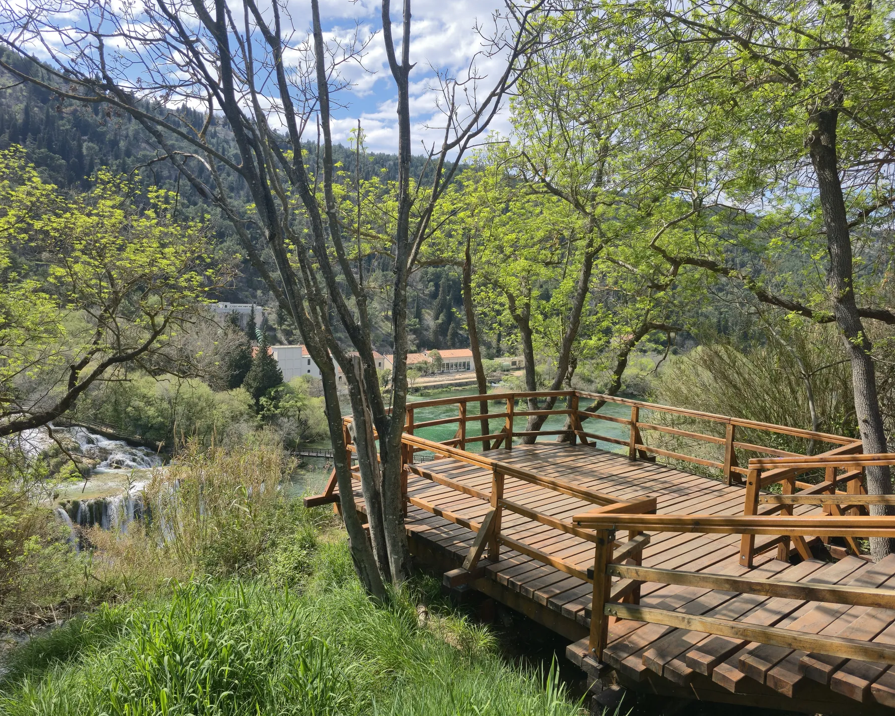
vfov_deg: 58.8
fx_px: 636
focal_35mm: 24
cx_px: 417
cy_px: 358
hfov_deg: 70.2
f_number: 1.7
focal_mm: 6.3
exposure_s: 1/690
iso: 12
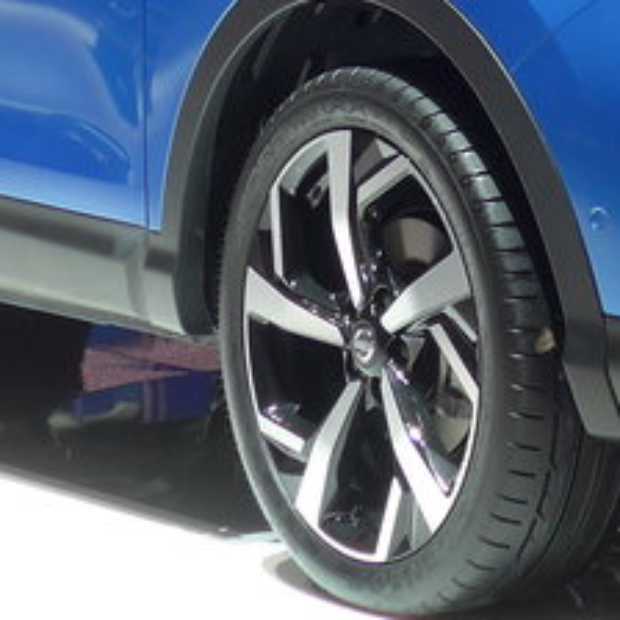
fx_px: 4215
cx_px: 592
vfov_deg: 8.3
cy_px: -260
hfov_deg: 8.4
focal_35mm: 208
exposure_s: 1/125
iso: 80
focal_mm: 9
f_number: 2.8
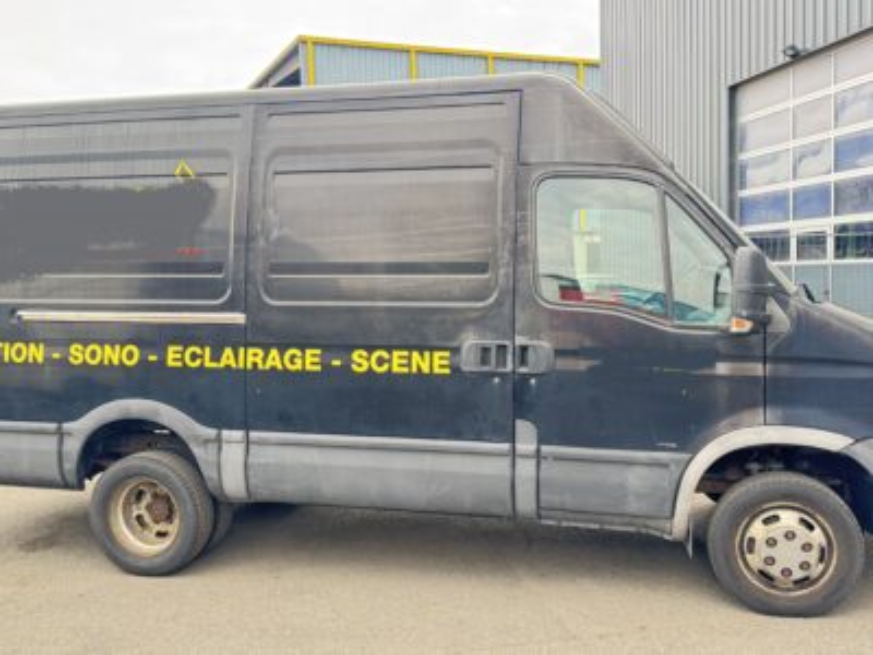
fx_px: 605
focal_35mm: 24
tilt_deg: -3.0
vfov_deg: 56.8
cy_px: 328
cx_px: 436
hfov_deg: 71.6
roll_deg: +1.8
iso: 160
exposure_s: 1/121
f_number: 1.78
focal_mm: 6.76
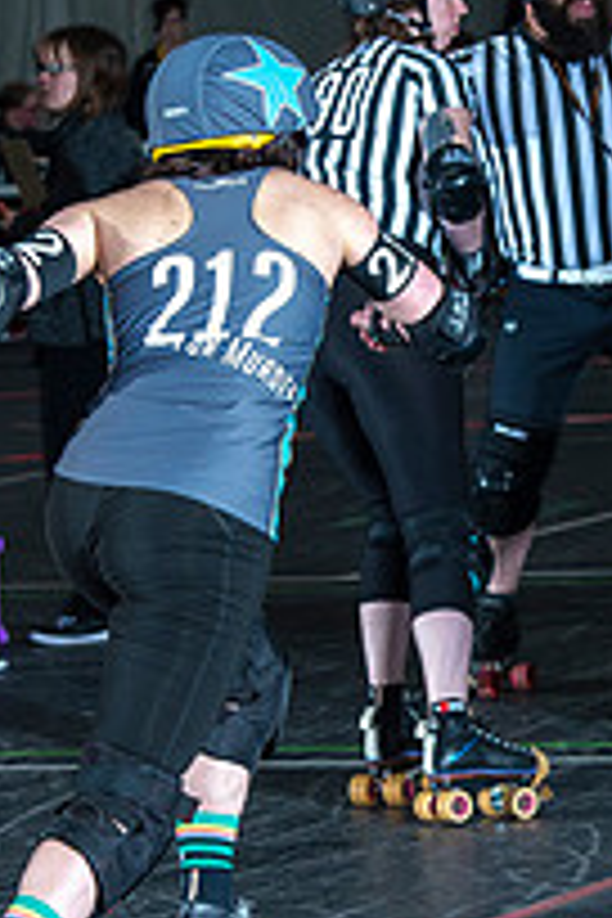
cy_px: 570
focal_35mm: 313
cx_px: 587
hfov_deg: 4.4
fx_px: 7981
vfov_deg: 6.6
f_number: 8
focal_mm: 100
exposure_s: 1/160
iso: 800
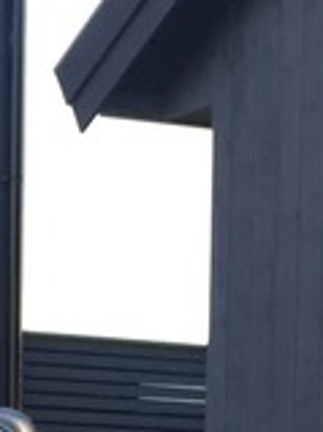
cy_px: 941
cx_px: -204
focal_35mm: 195
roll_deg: -0.3
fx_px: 2429
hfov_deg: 7.4
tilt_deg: -4.8
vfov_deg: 9.3
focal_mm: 4.15
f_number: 2.2
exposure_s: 1/133
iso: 32
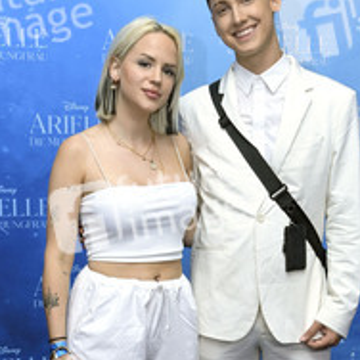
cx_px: 203
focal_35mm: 94
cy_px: 304
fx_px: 1106
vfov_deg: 18.3
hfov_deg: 18.5
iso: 2000
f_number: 7.1
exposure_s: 1/200
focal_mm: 52
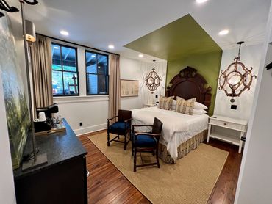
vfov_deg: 90.0
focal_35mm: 13
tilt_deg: -7.8
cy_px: 102
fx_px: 102
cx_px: 136
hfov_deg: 106.1
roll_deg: -2.0
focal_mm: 1.57
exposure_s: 1/120
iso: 200
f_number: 1.8
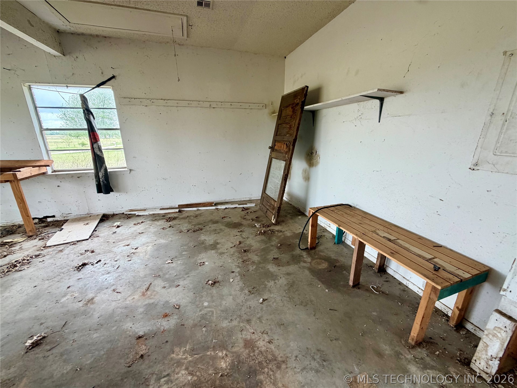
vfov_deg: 85.7
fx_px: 209
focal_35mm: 14
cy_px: 194
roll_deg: -0.8
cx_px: 258
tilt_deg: -15.6
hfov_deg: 102.1
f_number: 2.2
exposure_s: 1/121
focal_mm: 2.22
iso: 125
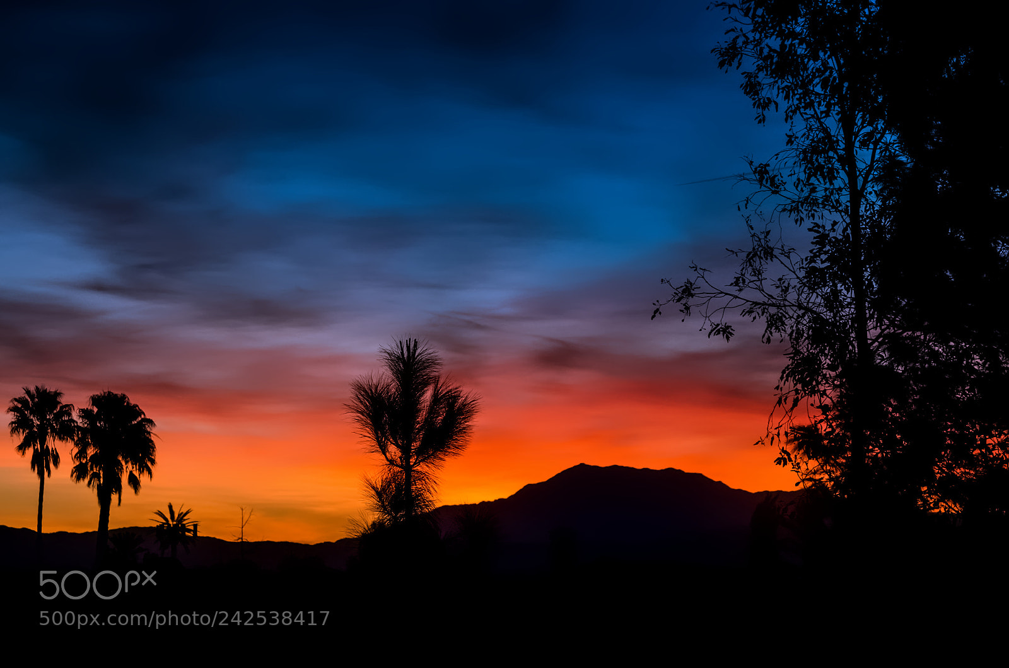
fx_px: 3551
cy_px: 334
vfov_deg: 10.7
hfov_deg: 16.2
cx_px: 504
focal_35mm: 127
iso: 1100
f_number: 6.7
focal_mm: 85
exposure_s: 1/125
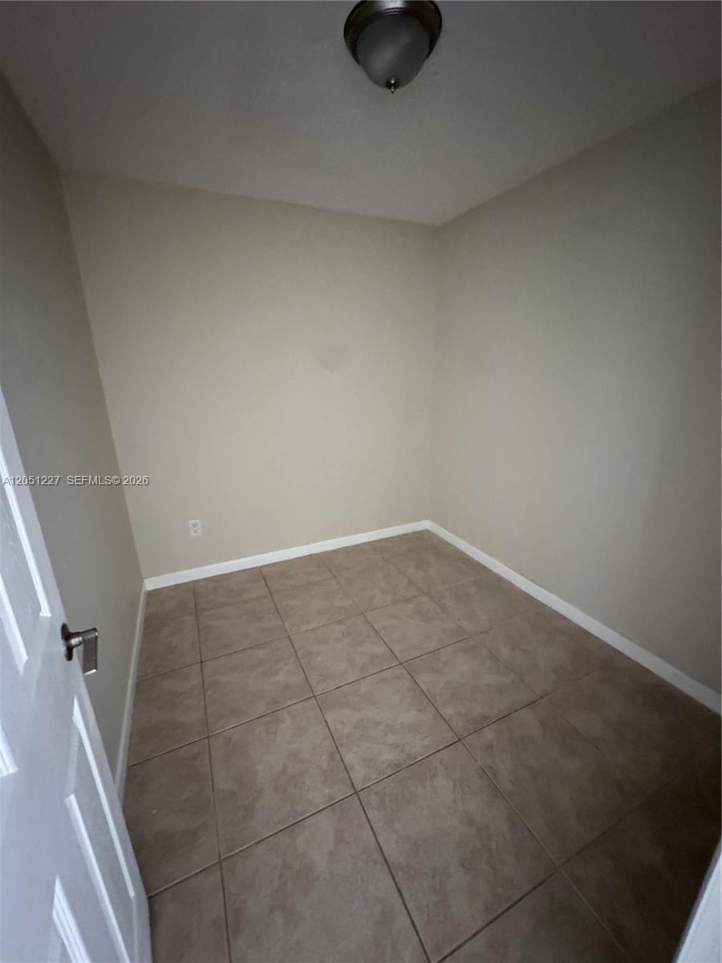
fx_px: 389
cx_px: 361
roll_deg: -1.2
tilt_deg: -16.2
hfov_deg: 85.7
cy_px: 482
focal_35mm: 14
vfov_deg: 102.1
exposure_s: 1/40
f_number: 2.2
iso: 1250
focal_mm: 2.22
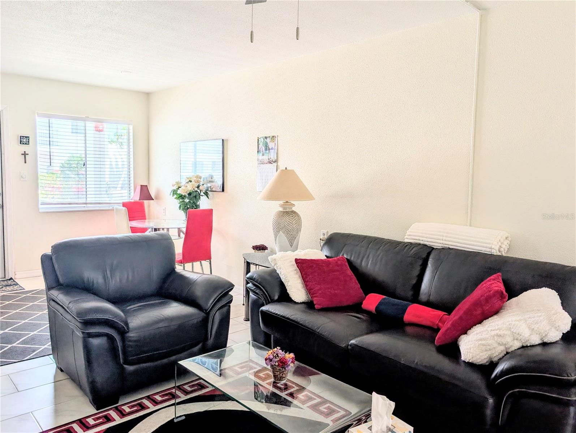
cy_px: 216
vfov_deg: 56.9
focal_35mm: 24
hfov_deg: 71.5
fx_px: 400
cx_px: 288
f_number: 1.68
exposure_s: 1/308
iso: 21
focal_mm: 6.9
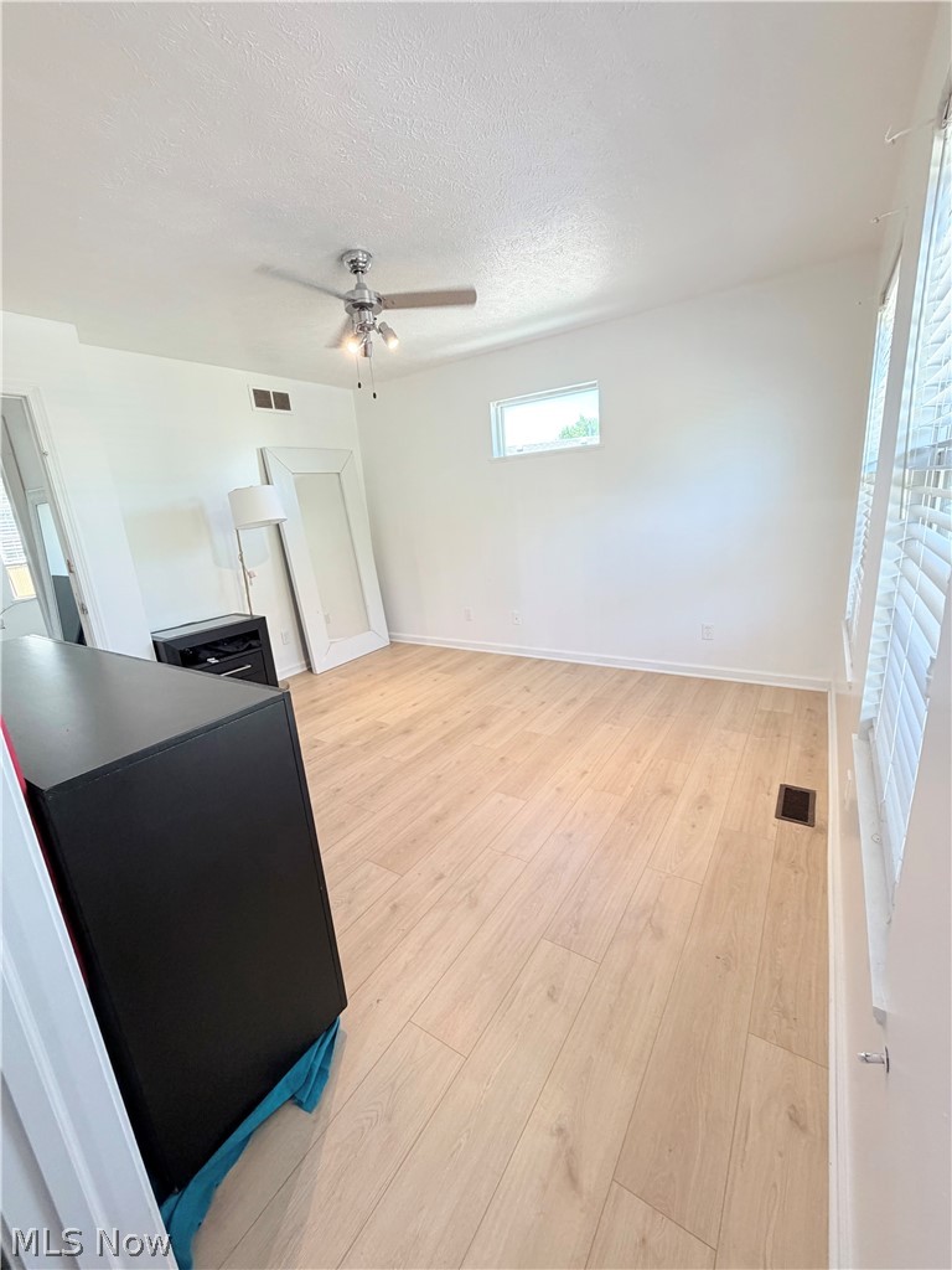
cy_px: 635
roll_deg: +4.3
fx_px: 513
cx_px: 476
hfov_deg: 85.7
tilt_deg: -14.4
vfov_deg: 102.1
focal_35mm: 14
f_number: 2.2
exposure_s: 1/120
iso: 200
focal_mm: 2.22
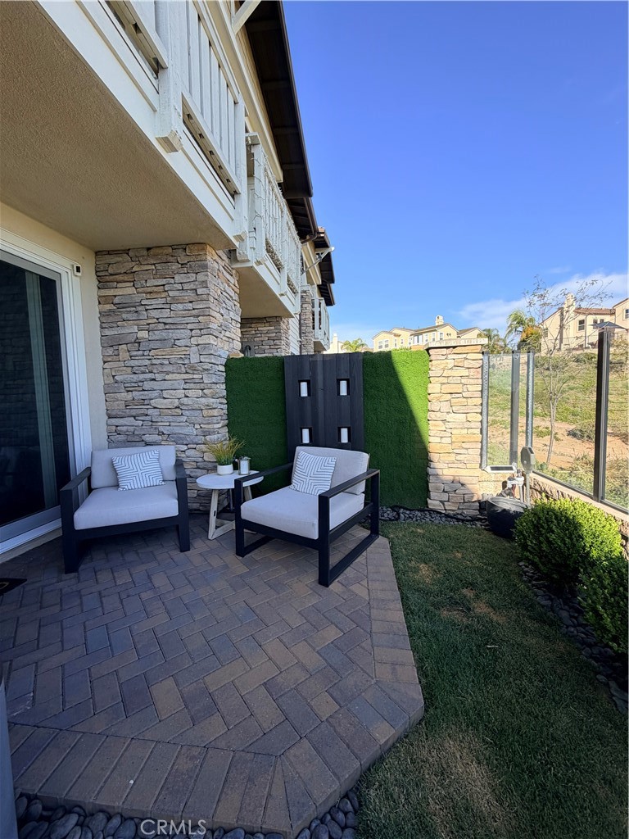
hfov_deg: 85.7
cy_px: 420
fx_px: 339
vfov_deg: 102.1
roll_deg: +1.5
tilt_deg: -3.6
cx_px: 314
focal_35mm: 14
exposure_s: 1/574
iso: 40
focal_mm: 2.22
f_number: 2.2
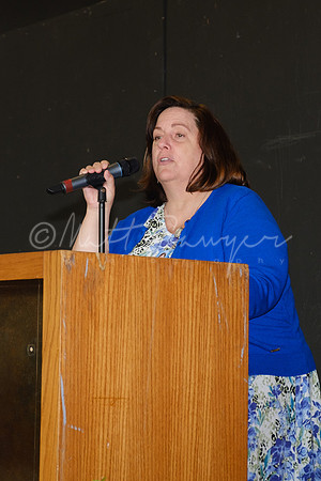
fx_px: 1918
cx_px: 160
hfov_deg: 9.6
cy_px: 204
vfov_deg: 14.3
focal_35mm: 143
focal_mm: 55
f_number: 4
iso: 800
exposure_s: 1/125
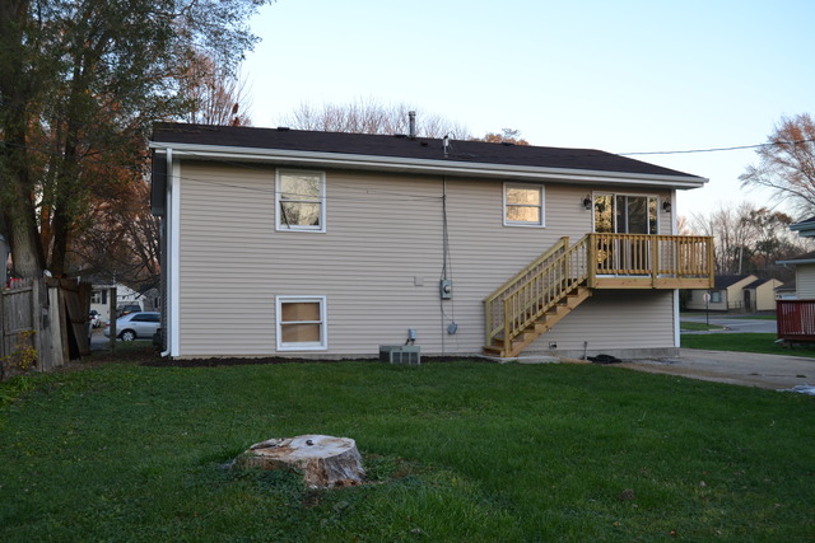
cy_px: 272
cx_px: 408
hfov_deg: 55.1
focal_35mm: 34
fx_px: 781
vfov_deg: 38.4
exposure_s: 1/125
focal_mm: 23
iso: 320
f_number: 5.6
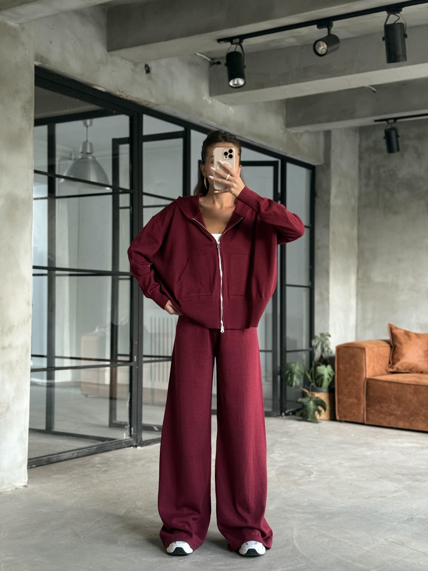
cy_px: 286
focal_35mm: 48
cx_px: 214
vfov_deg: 39.7
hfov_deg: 30.3
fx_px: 791
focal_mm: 6.76
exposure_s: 1/40
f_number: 1.78
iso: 320
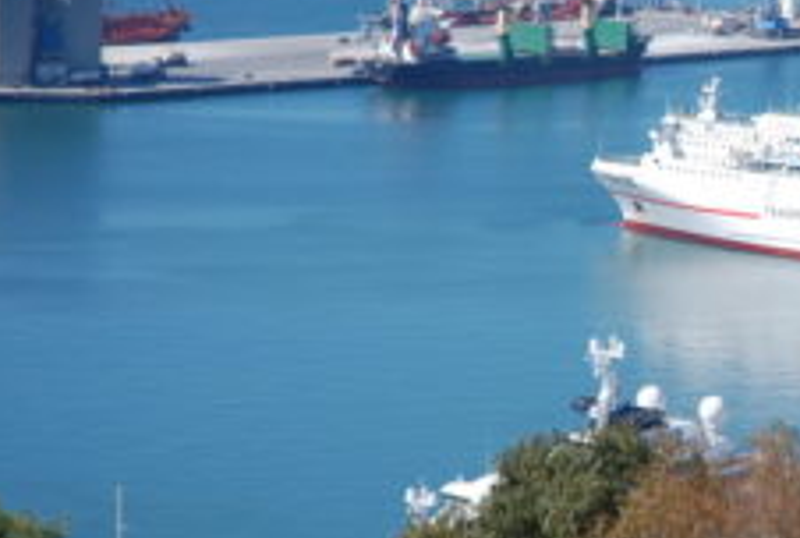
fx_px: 5169
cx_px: 814
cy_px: 281
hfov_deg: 8.8
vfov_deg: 6.0
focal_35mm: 232
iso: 110
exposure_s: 1/500
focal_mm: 70
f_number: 5.6
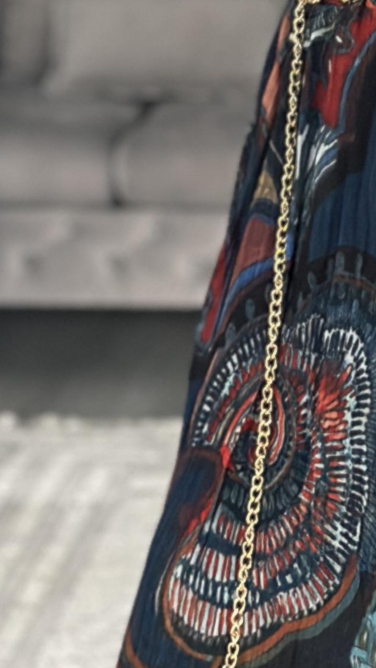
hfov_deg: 6.5
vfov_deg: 11.2
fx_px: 3280
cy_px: -288
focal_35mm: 185
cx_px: 509
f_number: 1.78
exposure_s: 1/54
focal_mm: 6.86
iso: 400
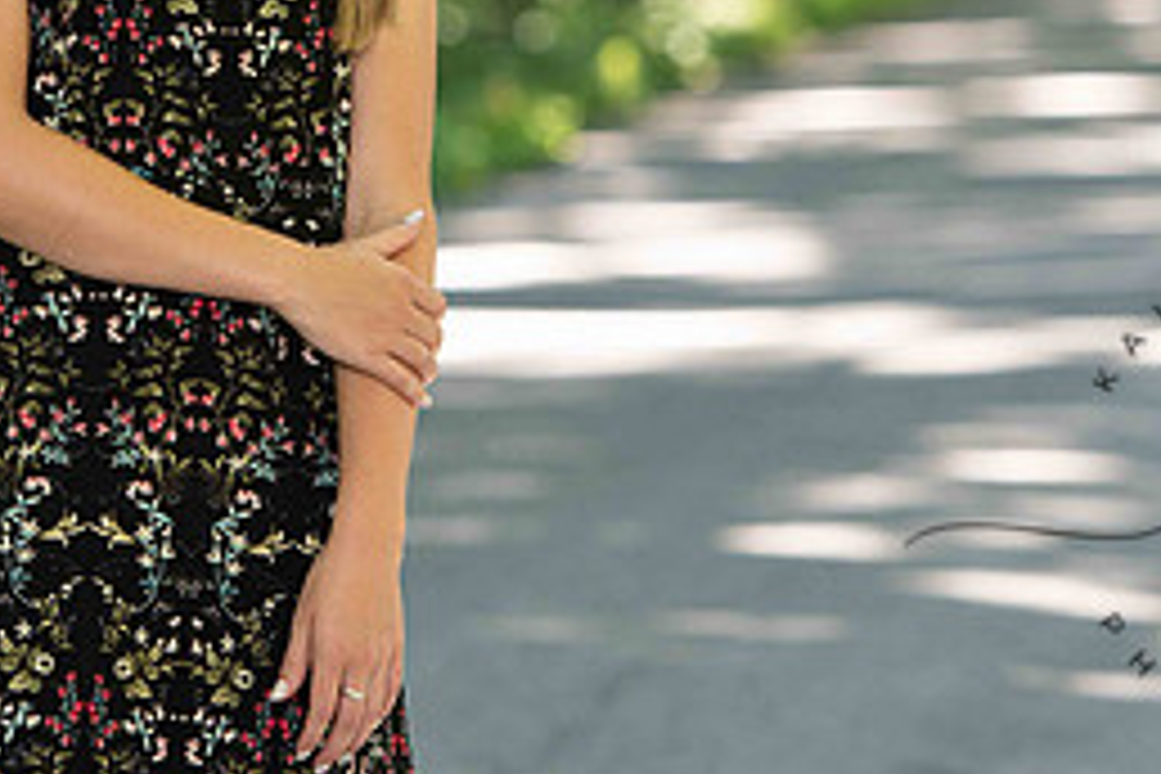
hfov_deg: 6.5
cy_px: -83
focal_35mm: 315
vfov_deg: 4.4
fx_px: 10158
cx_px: 414
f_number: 3.5
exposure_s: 1/200
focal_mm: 140
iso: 640
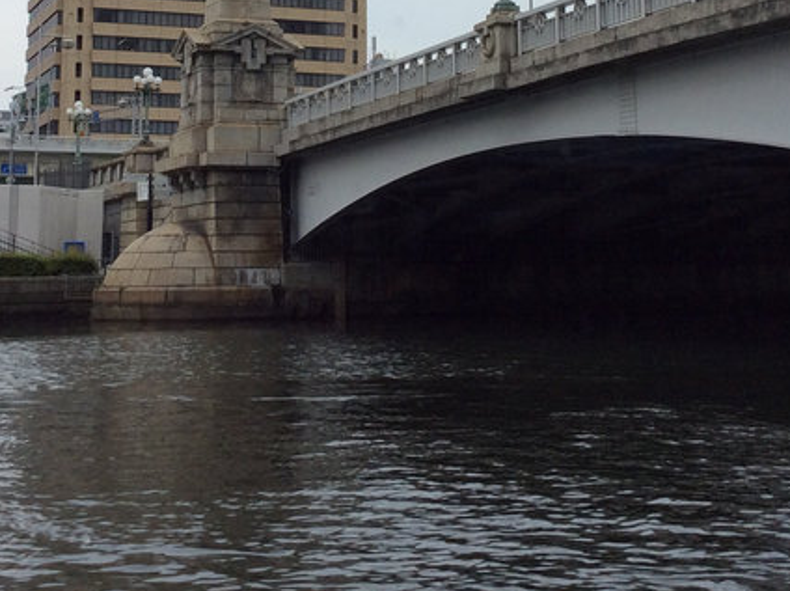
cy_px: -7
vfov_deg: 20.3
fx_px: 1596
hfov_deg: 27.8
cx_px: 375
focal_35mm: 70
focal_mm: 3.3
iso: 32
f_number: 2.4
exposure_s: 1/238
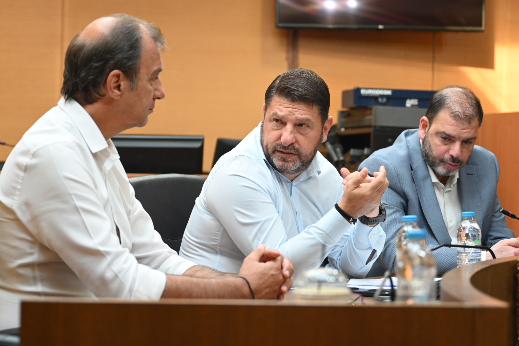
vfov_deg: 15.0
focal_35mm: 91
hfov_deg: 22.4
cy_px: 173
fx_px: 1312
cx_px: 260
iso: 1100
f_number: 2.8
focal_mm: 61
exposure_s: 1/125
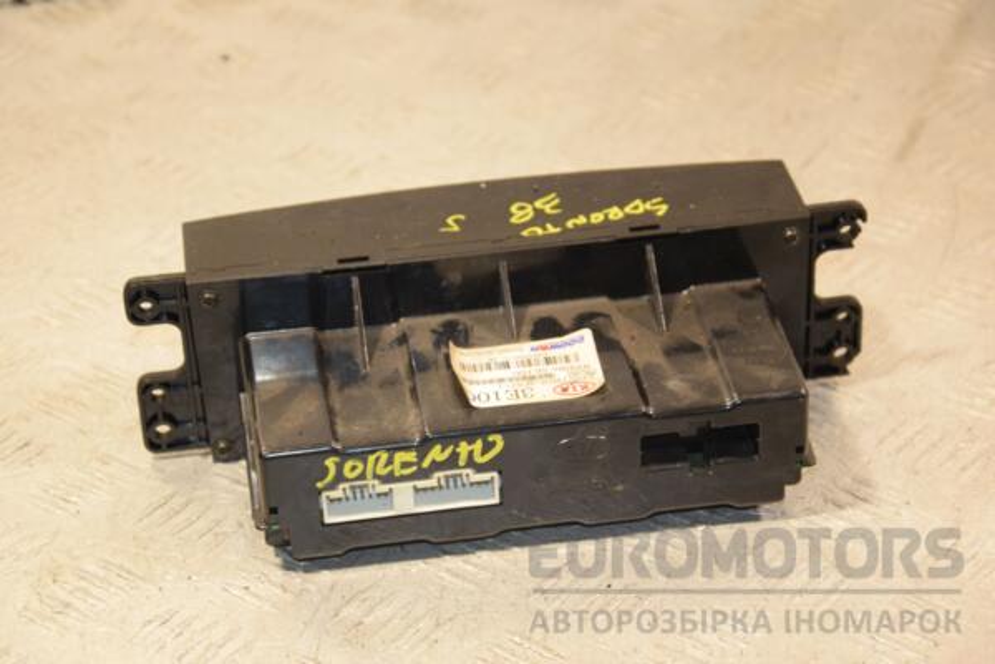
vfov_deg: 13.0
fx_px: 2902
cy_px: 332
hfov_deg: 19.5
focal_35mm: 105
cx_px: 498
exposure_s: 1/160
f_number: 5.3
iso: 800
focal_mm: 70
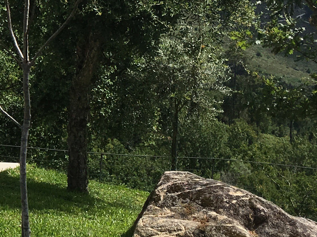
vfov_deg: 14.1
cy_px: 120
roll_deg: -0.8
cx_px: -169
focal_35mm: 105
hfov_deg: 16.8
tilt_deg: -5.8
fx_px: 961
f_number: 2.2
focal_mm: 4.15
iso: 25
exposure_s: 1/2481
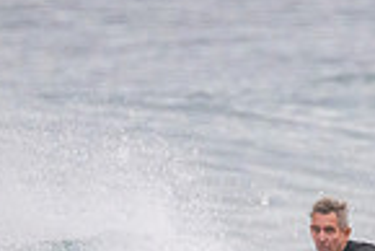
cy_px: 340
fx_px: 33335
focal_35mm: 3197
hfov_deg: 0.6
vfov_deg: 0.4
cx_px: 318
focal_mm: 800
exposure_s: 1/800
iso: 4500
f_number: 11
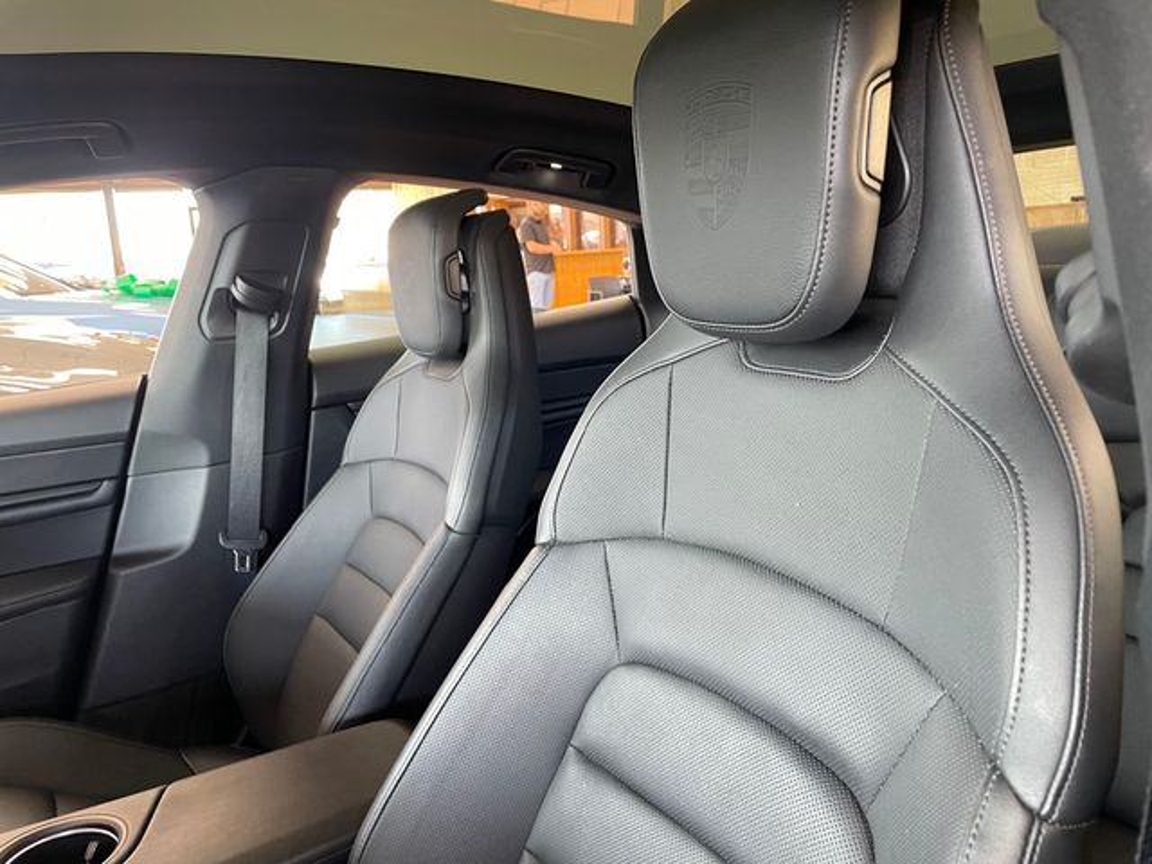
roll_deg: +3.9
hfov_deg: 67.3
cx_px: 576
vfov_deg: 53.1
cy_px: 432
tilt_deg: -11.5
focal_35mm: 26
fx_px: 865
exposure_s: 1/60
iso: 160
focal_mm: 4.2
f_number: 1.6
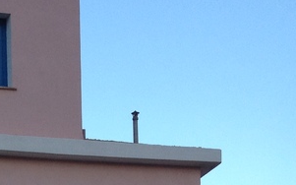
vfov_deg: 8.4
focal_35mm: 148
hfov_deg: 13.5
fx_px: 1194
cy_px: 376
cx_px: -111
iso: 64
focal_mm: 4.28
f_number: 2.4
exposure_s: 1/315
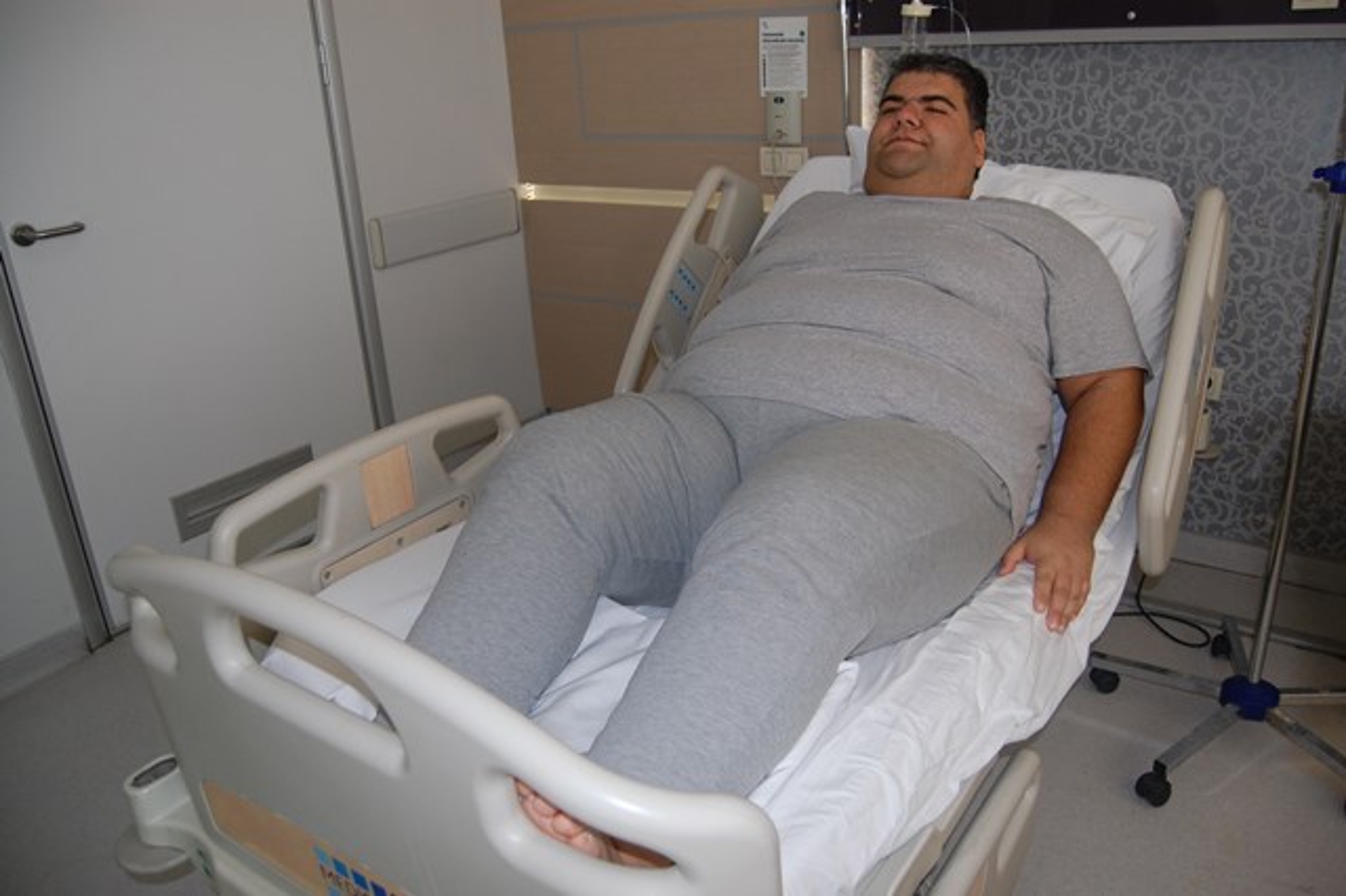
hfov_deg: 67.4
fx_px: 1009
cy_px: 448
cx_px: 673
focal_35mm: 27
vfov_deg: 47.9
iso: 400
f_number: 3.5
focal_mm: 18
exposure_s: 1/60
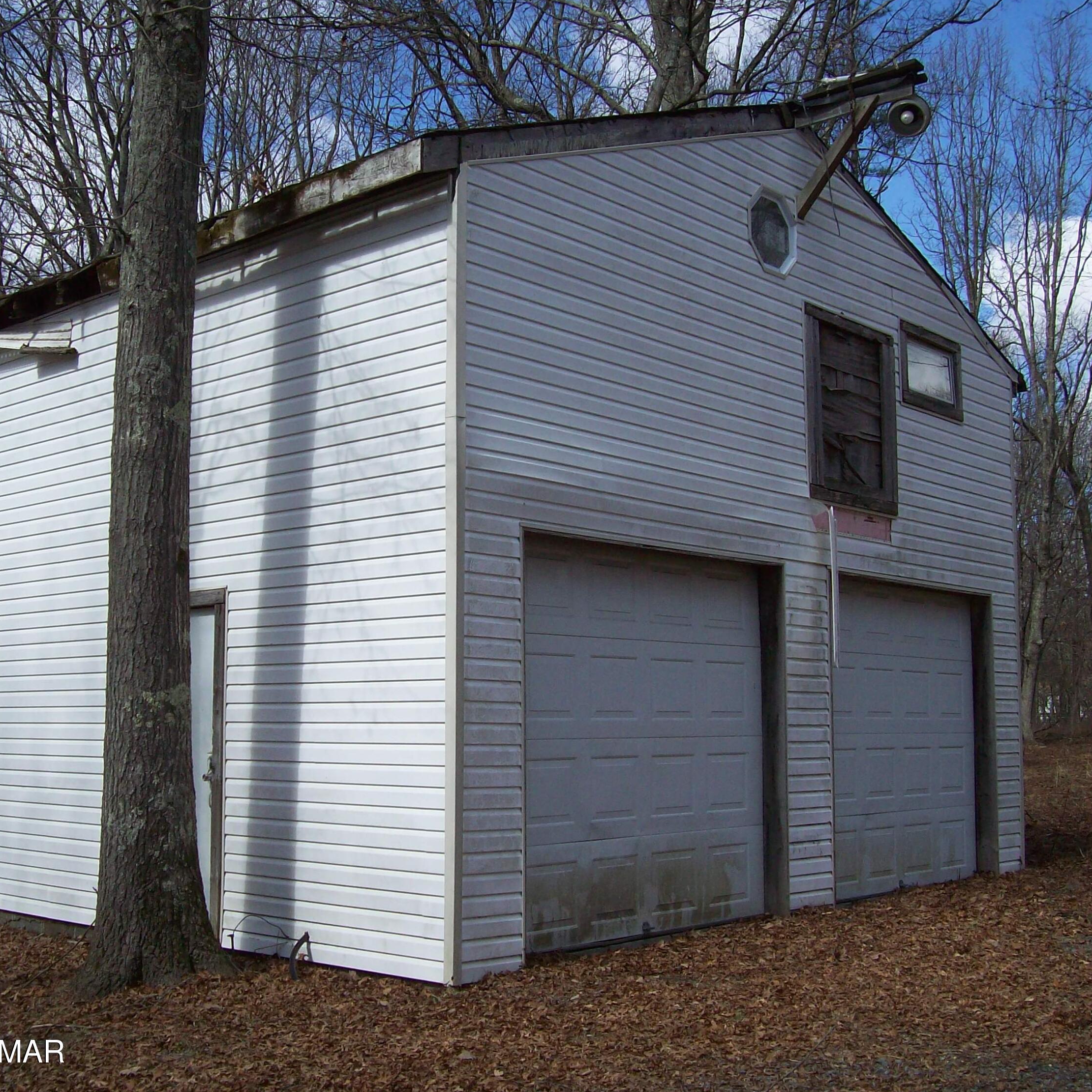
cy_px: 549
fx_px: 1535
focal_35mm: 43
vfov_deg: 39.2
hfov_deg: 39.0
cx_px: 421
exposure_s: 1/438
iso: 80
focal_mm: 6
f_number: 4.8
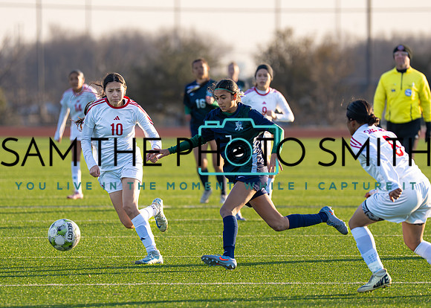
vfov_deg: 3.7
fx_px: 4741
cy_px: 161
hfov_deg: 5.2
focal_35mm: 387
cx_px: 214
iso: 400
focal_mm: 200
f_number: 2.8
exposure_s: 1/3200
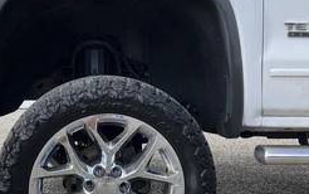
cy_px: 121
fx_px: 421
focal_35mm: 50
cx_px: 113
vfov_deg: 25.8
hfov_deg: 40.0
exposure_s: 1/586
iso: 25
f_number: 1.8
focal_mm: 3
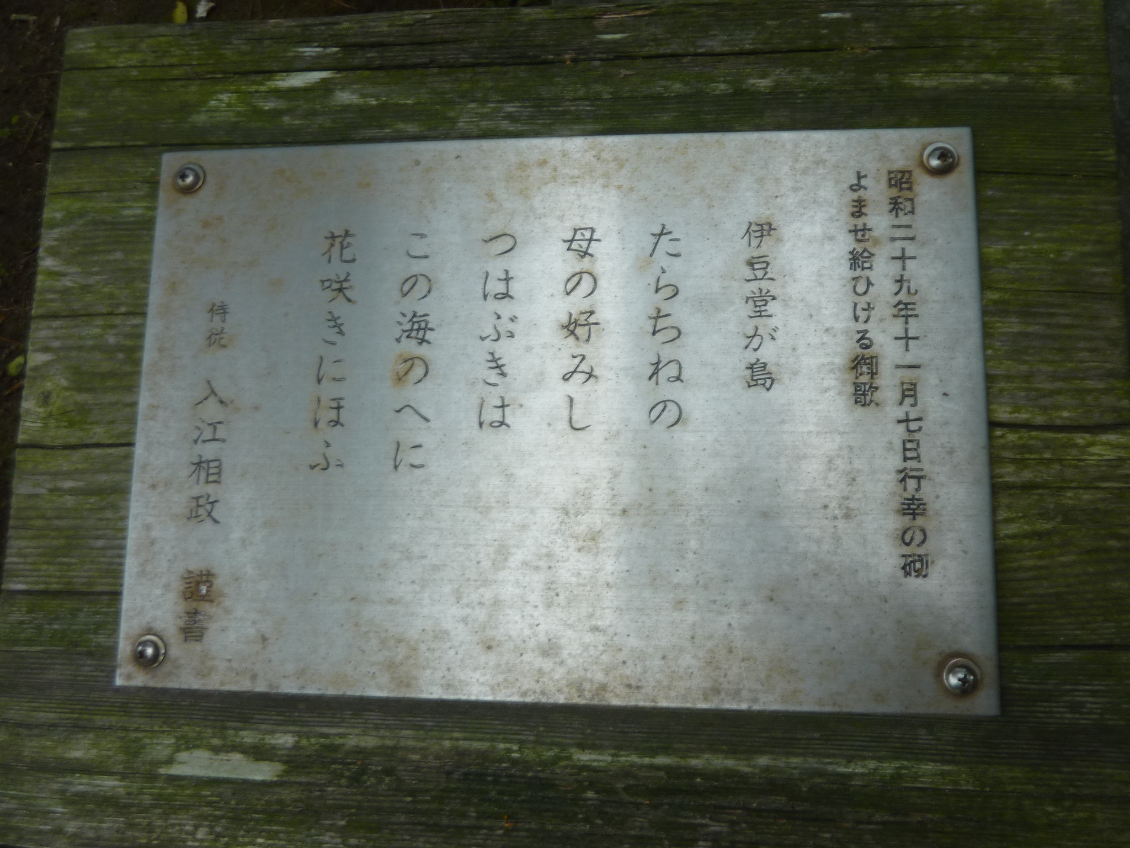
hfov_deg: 69.4
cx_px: 565
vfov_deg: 54.9
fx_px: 816
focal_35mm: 25
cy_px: 424
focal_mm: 4.1
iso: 80
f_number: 3.3
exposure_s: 1/100
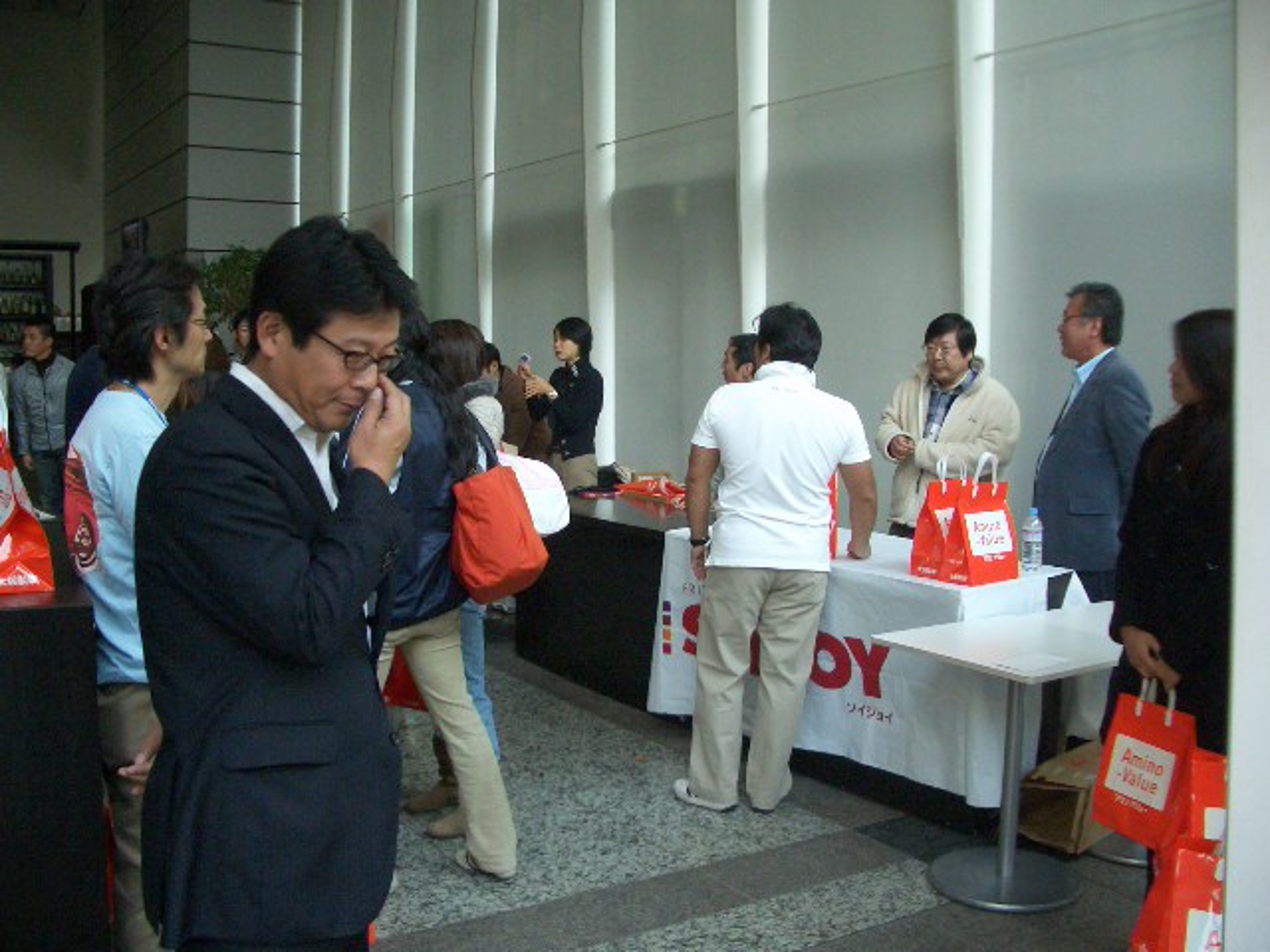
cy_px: 476
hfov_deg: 52.6
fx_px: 1284
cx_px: 635
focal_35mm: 35
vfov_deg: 40.7
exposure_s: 1/125
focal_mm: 5.8
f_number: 2.6
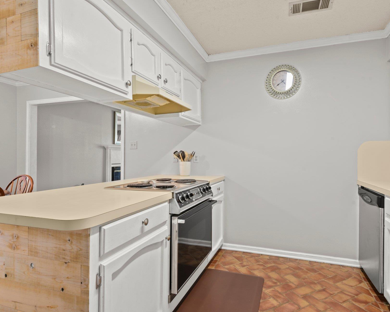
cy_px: 149
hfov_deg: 83.2
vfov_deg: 70.8
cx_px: 208
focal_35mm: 19
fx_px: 219
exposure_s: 1/1.67
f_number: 10
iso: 320
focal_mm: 16
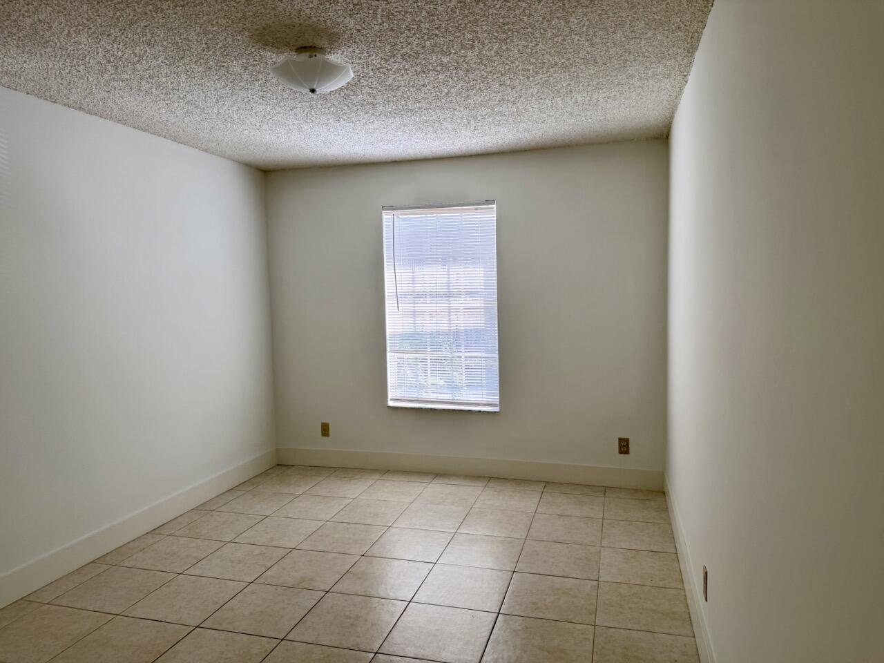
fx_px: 613
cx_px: 442
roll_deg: +1.9
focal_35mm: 24
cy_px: 332
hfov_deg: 71.6
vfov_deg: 56.8
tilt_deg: -3.7
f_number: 1.78
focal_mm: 6.76
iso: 100
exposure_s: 1/314
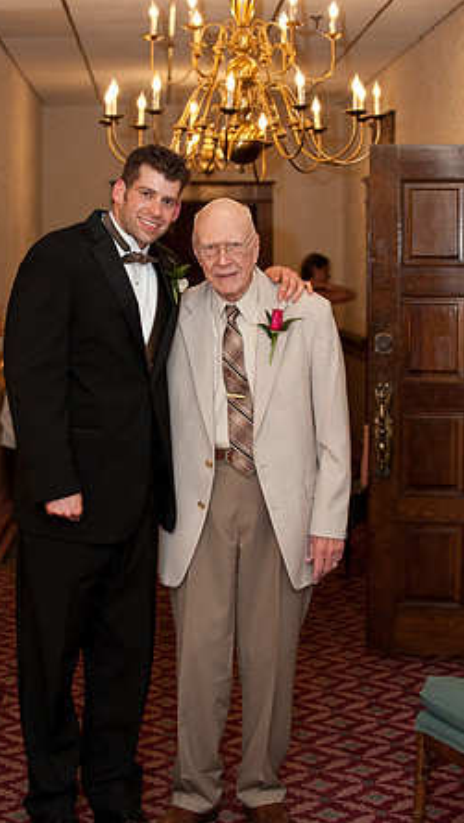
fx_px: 1615
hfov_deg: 16.3
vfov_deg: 28.6
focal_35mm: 74
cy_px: 412
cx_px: 193
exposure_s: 1/40
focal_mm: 70
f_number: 5
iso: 640
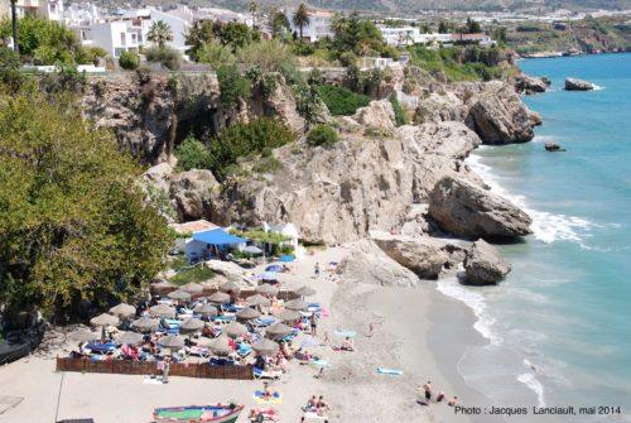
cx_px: 316
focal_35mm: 46
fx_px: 816
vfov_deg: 29.0
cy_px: 212
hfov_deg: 42.3
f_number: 7.1
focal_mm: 31
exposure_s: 1/200
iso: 100
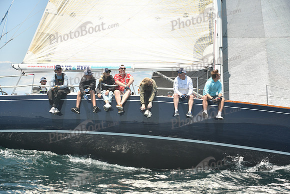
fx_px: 564
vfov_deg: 19.5
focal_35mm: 70
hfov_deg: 28.8
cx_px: 145
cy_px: 97
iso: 320
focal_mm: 70
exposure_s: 1/640
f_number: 5.6
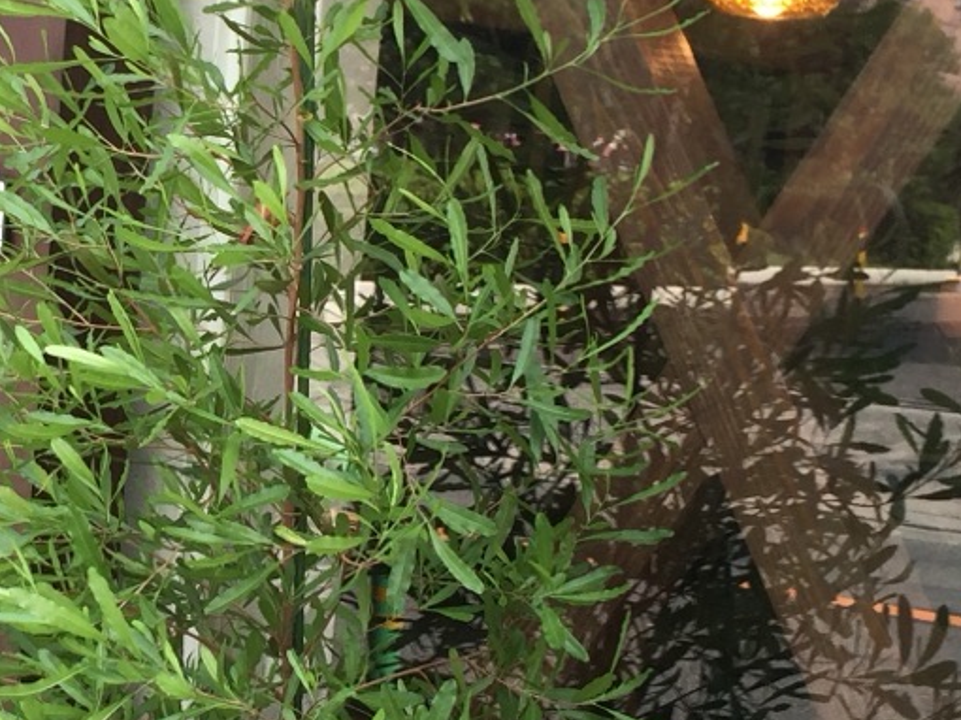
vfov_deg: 16.2
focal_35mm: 91
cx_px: 119
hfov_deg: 21.1
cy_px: 422
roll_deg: -5.4
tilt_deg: -6.3
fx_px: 2525
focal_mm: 4.15
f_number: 2.2
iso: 32
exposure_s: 1/226
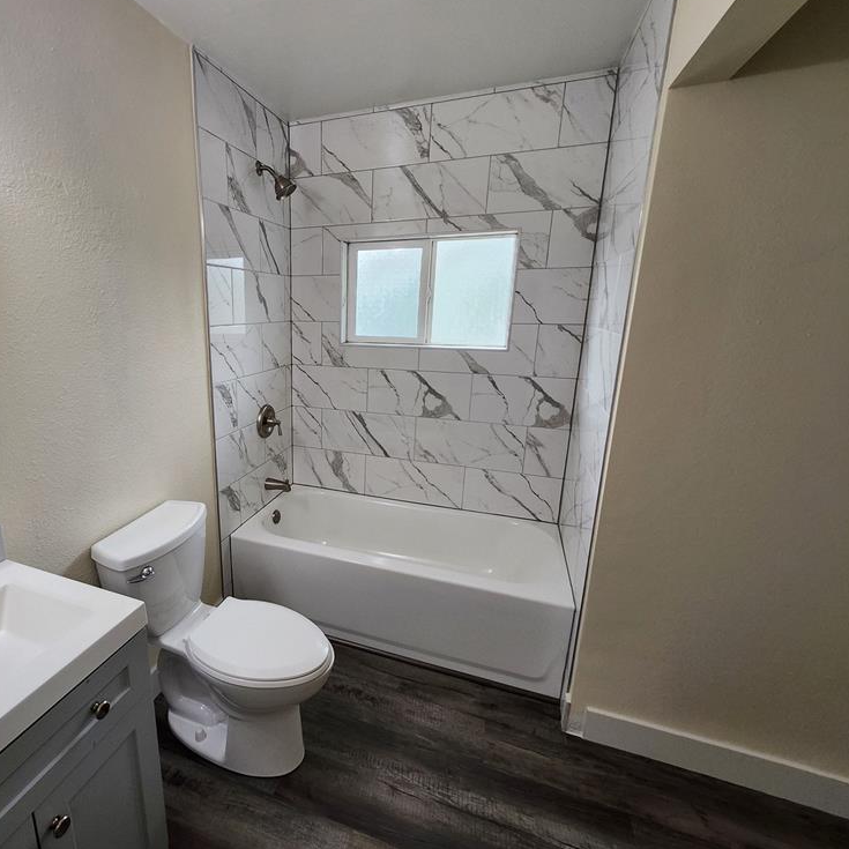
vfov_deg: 87.4
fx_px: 444
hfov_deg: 85.2
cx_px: 303
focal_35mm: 16
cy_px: 426
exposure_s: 1/60
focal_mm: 1.74
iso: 100
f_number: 2.2
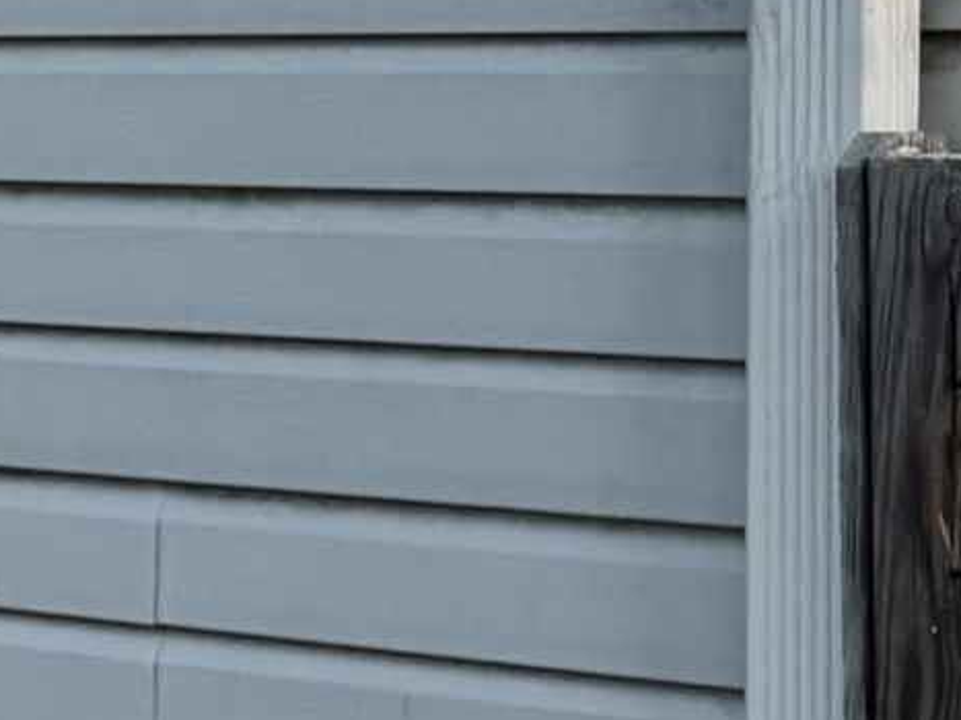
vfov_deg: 9.3
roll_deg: -1.3
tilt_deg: +1.2
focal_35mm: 158
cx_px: -1362
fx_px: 4385
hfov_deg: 10.7
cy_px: 8
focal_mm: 6.76
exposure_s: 1/539
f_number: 1.78
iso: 80
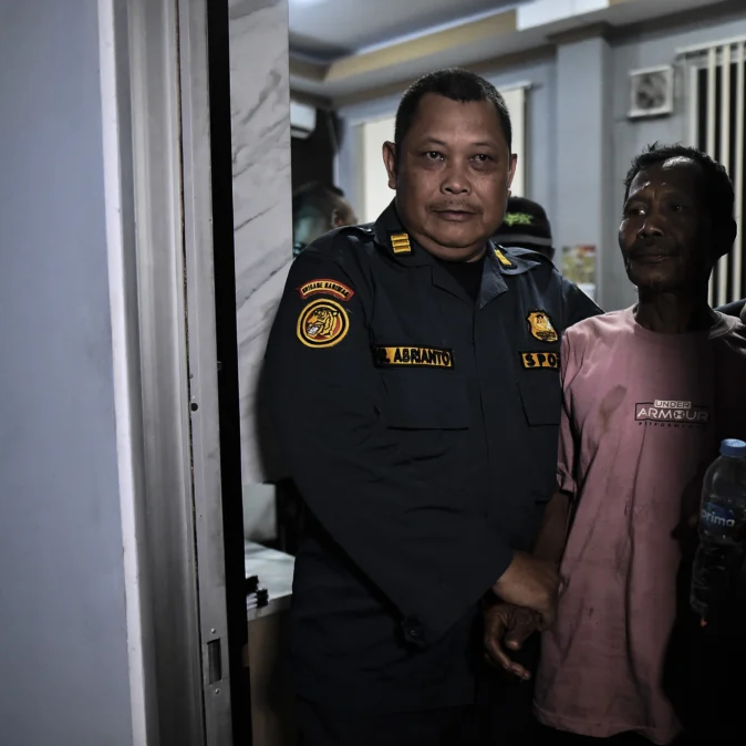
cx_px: 559
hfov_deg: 50.4
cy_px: 374
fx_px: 756
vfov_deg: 52.5
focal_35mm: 31
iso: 8000
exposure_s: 1/400
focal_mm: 24
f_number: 1.8
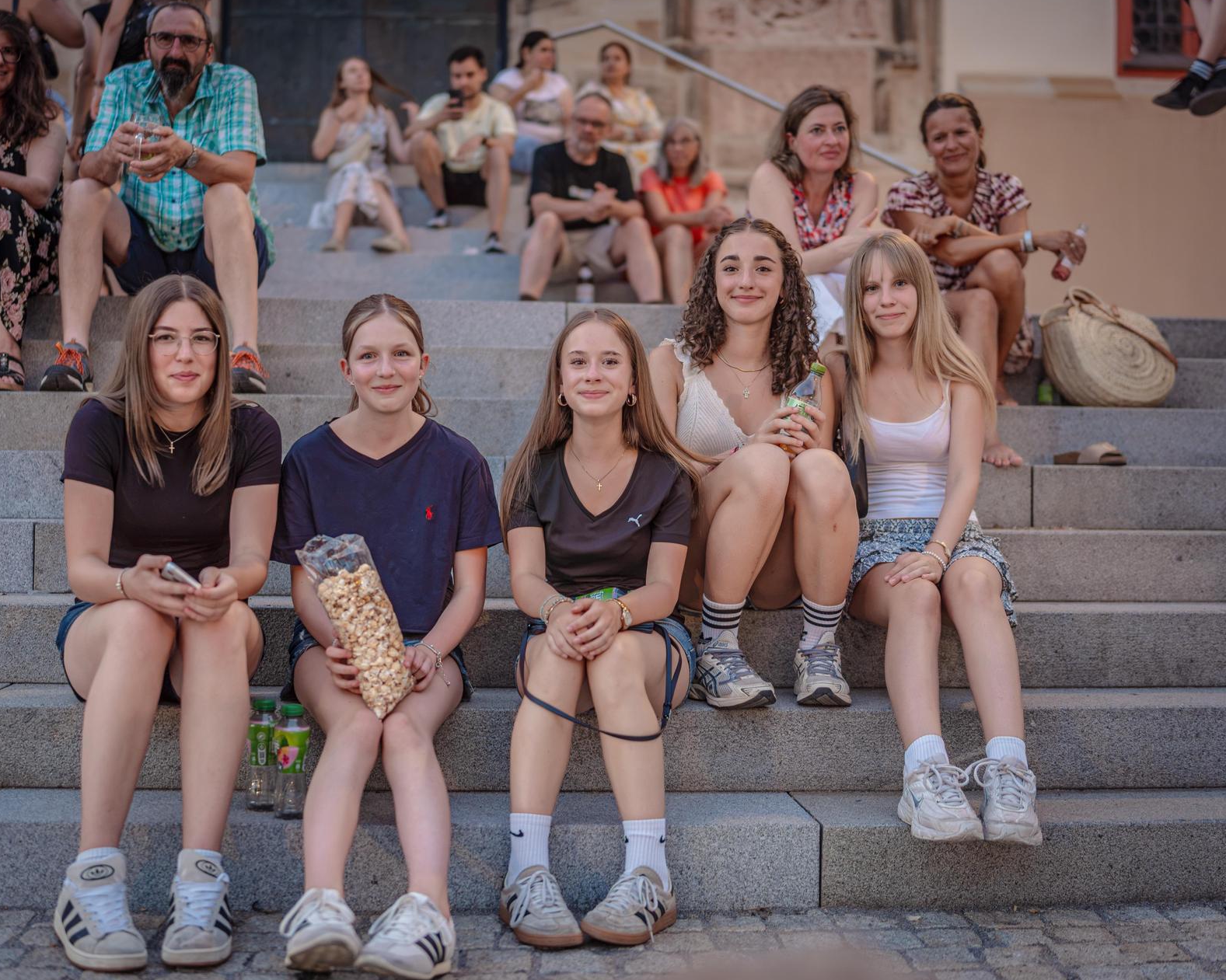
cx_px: 543
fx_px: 1451
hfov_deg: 45.7
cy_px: 487
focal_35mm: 40
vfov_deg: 37.3
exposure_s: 1/160
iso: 800
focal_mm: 35
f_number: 1.2
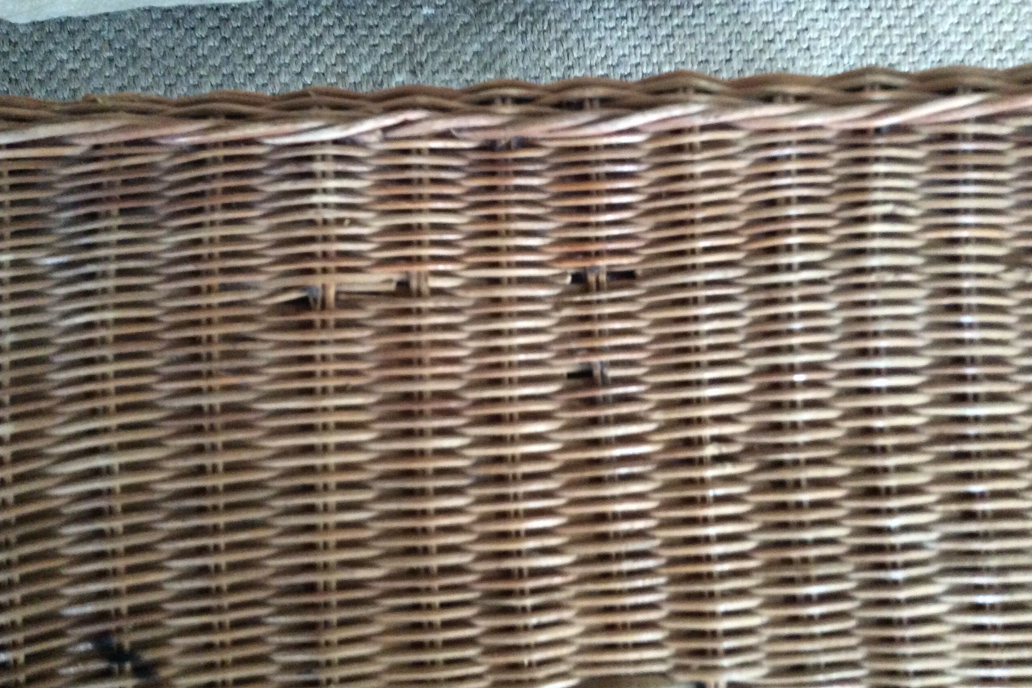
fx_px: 975
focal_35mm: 34
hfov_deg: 55.8
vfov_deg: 38.9
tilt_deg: -82.5
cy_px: 341
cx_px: 513
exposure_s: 1/25
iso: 320
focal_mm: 3.3
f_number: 2.4
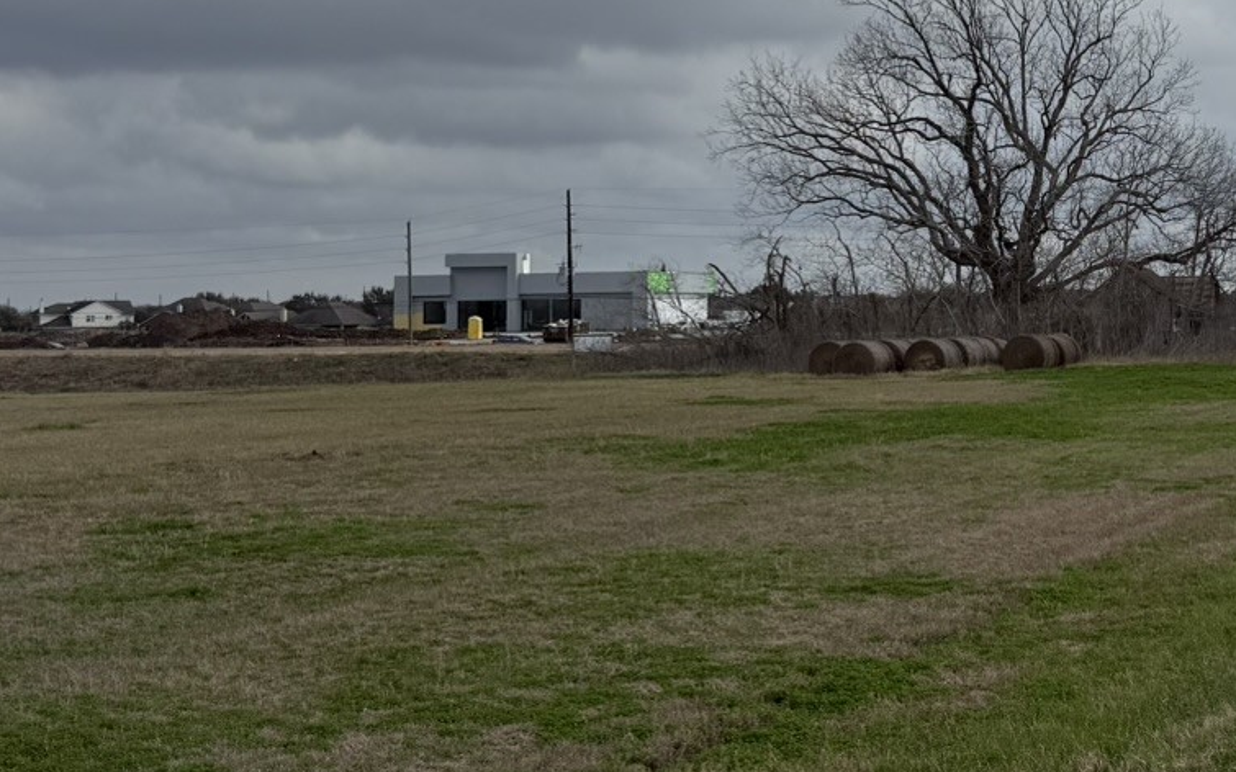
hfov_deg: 28.7
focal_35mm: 69
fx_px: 2324
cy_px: 175
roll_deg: +0.8
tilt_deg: +3.5
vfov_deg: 18.7
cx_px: 1097
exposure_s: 1/11905
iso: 80
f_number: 1.78
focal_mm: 6.76
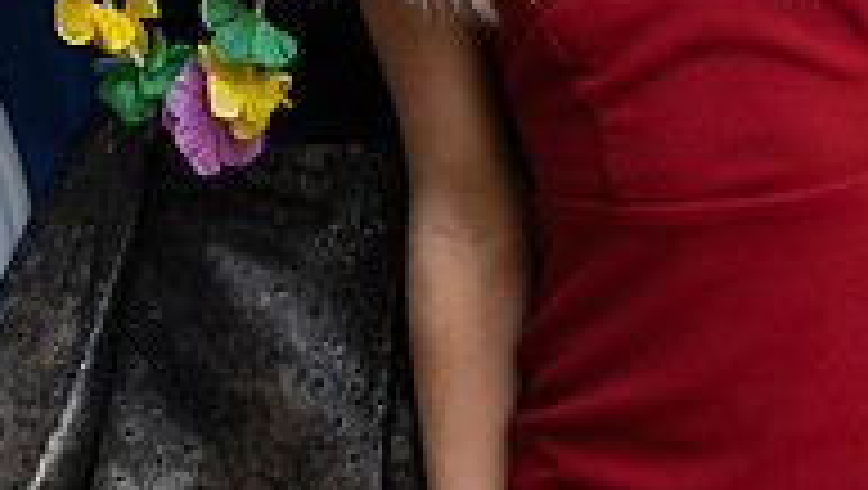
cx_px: -9
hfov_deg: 13.7
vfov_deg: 7.7
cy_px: -272
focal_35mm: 154
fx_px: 3548
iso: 1600
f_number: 4
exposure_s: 1/80
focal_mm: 49
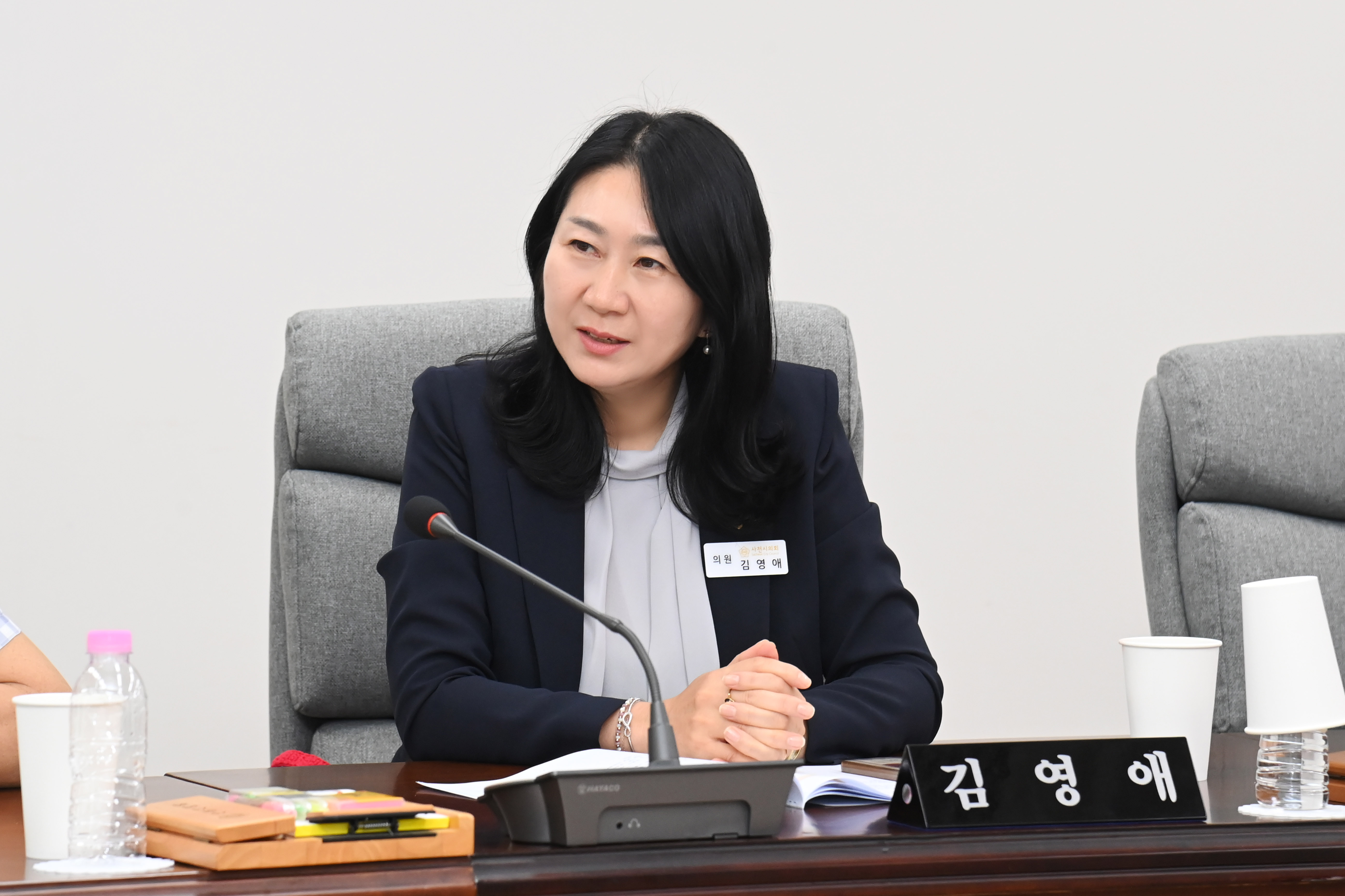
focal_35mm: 120
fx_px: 4483
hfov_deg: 17.1
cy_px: 448
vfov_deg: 11.4
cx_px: 672
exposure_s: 1/250
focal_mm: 120
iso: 3200
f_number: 6.3
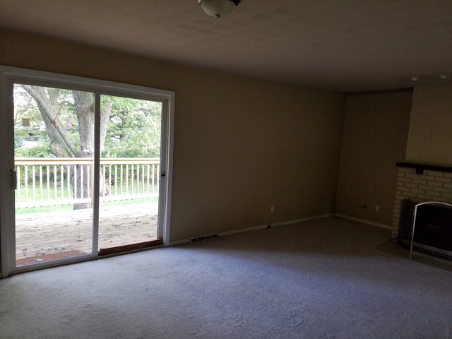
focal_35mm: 26
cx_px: 226
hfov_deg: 67.3
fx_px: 339
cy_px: 170
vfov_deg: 53.1
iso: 125
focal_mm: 4.2
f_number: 1.7
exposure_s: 1/60
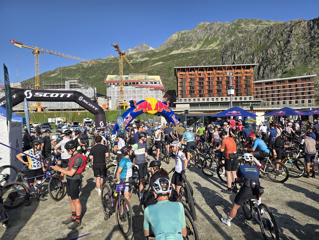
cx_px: 160
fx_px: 212
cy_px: 120
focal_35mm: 23
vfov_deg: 58.9
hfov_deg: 73.9
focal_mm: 6.3
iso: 12
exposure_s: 1/756
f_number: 1.7
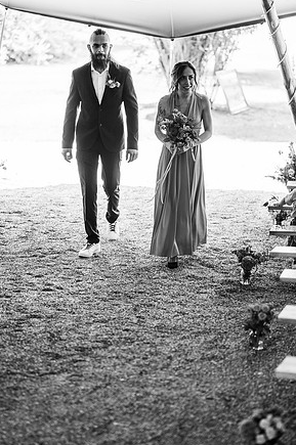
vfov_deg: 23.1
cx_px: 146
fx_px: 1088
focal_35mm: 88
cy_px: 228
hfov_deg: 15.5
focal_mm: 85
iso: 100
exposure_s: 1/400
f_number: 1.8
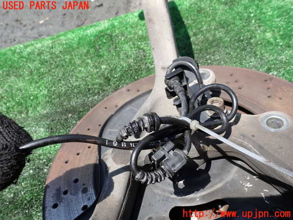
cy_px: 110
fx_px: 254
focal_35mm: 30
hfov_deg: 60.0
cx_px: 146
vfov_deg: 46.8
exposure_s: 1/500
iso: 100
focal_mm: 5.4
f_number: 3.2
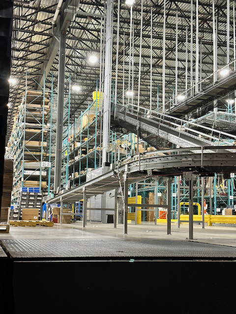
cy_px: 157
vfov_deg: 39.7
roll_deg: -1.7
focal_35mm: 48
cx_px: 118
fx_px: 436
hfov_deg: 30.3
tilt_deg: +5.5
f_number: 1.78
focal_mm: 6.86
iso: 400
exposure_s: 1/40
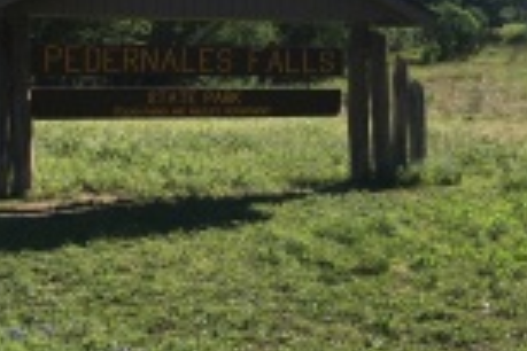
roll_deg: -0.4
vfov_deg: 18.9
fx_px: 1054
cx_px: 224
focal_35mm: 72
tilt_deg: -4.1
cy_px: 124
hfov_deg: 28.0
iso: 25
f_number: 2.2
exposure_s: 1/1923
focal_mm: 4.15
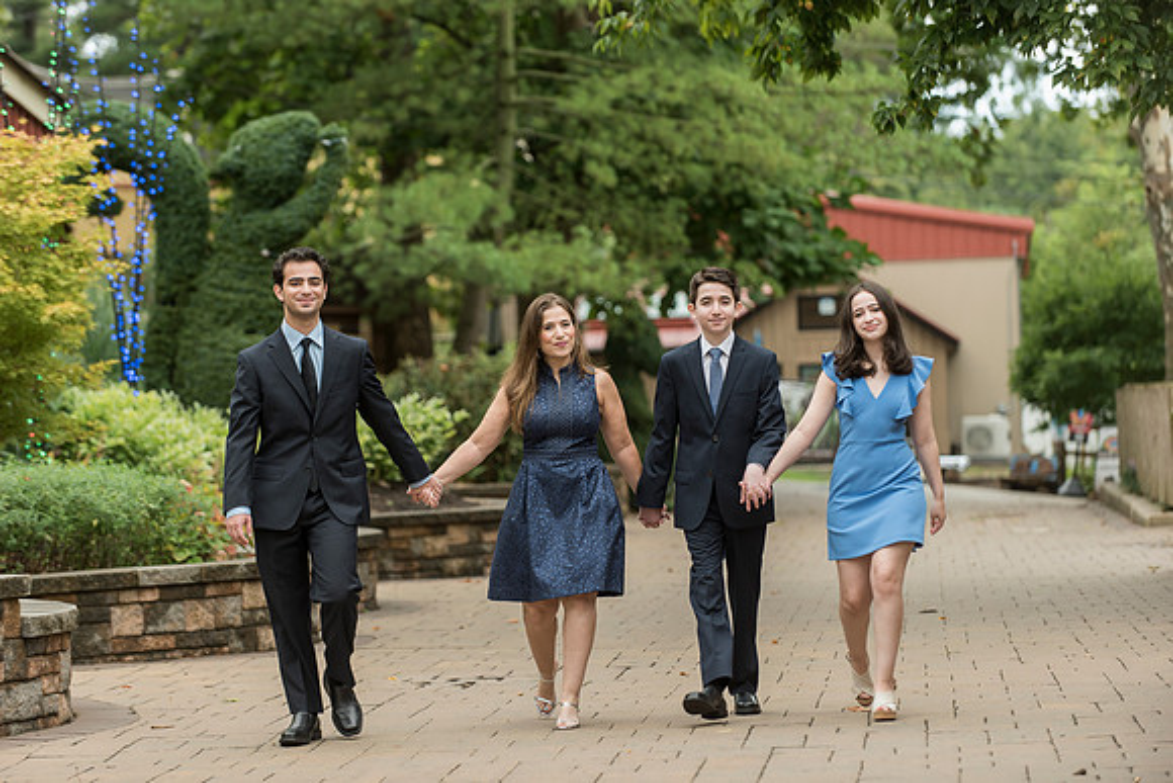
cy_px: 392
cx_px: 586
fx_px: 4563
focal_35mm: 140
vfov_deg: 9.8
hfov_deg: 14.7
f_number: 3.5
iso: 400
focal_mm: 140
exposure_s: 1/500
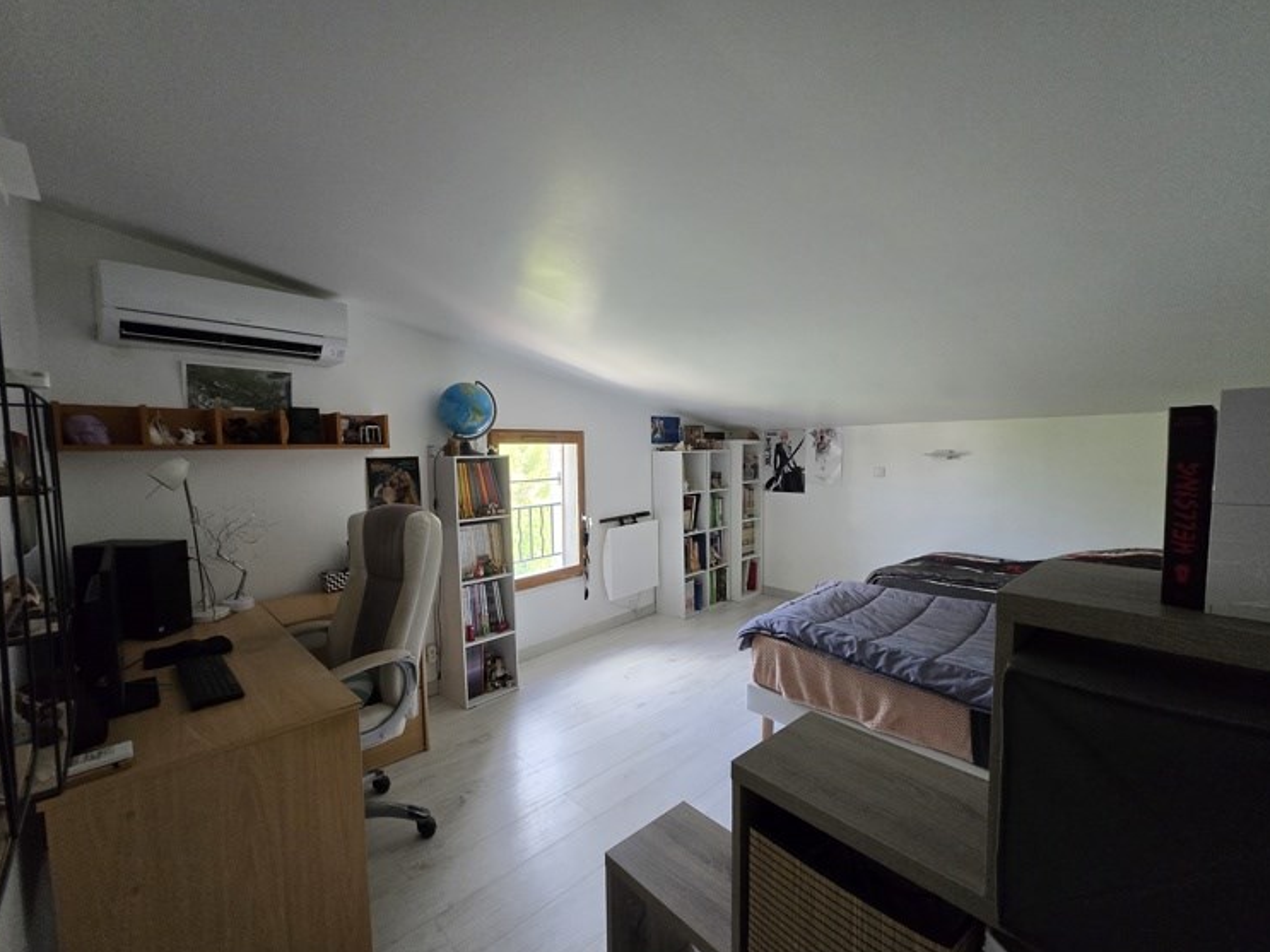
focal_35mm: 14
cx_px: 610
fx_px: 514
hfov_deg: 102.0
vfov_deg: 85.6
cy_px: 497
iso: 320
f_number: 2.2
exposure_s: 1/50
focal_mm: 1.7
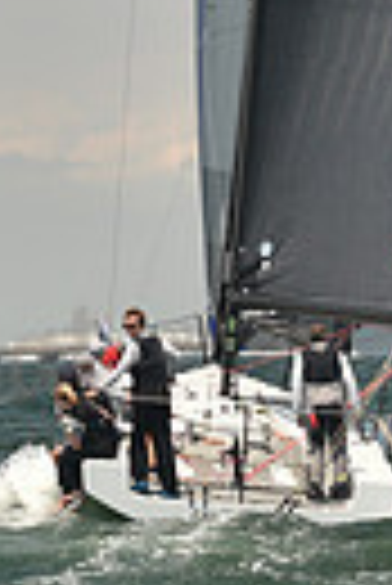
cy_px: 99
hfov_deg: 4.4
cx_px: 462
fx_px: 5082
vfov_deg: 6.6
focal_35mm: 312
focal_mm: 70
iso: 250
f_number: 5.6
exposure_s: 1/640
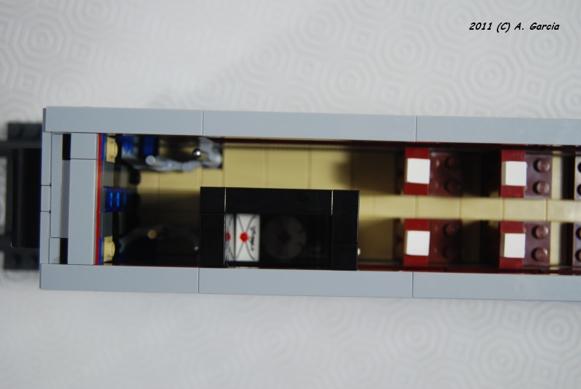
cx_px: 290
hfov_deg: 37.8
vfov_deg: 25.8
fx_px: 849
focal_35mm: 52
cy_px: 194
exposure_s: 1/30
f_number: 4.8
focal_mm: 35
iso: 400
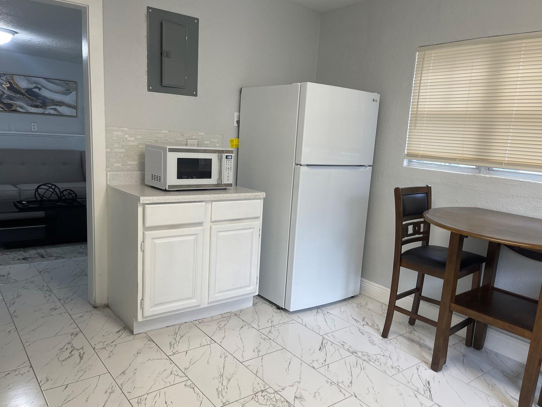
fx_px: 407
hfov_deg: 67.3
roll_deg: -3.0
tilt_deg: -10.6
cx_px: 276
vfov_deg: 53.1
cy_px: 209
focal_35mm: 26
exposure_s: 1/120
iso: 100
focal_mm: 5.1
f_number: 1.6
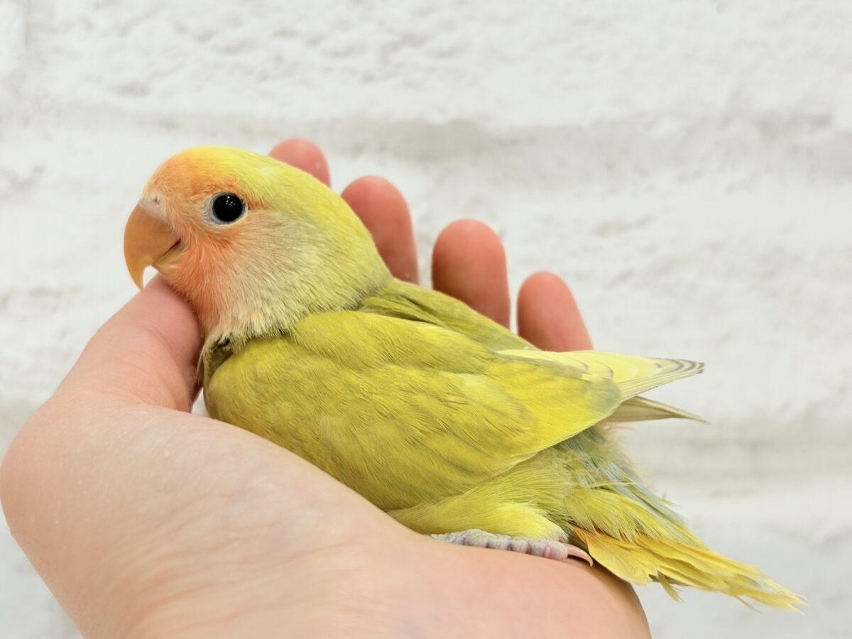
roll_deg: -1.4
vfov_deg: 28.0
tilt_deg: -5.9
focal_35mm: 52
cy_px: 320
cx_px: 426
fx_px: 1280
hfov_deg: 36.8
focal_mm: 5.96
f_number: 1.6
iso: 32
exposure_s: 1/50
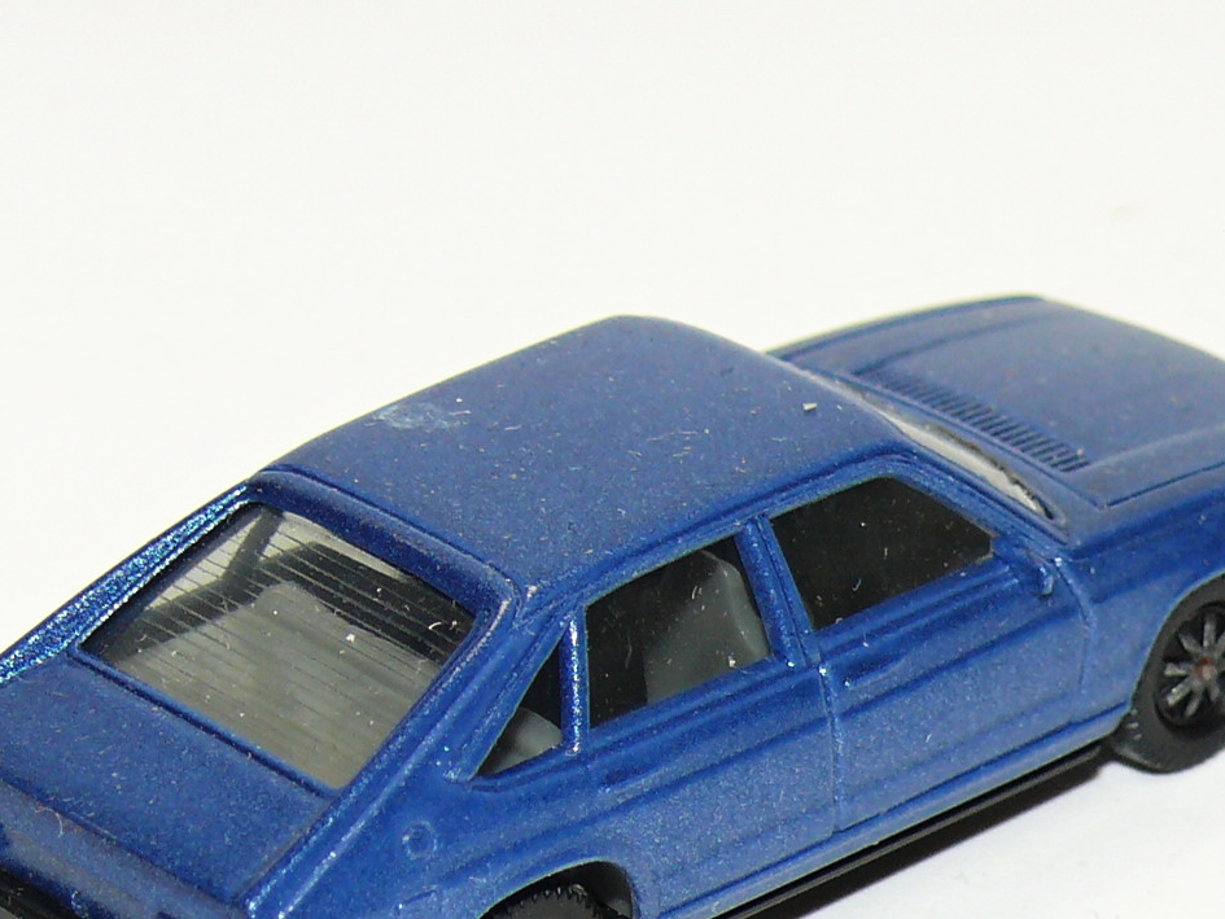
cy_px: 630
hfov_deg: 8.2
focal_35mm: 242
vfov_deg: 6.1
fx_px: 8565
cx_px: 682
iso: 100
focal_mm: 16.9
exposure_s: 1/30
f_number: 4
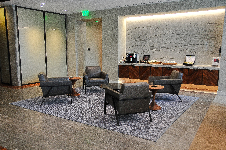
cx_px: 113
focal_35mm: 33
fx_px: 207
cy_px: 75
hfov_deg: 57.3
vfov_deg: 39.9
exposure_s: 1/60
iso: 450
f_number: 3.8
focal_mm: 22
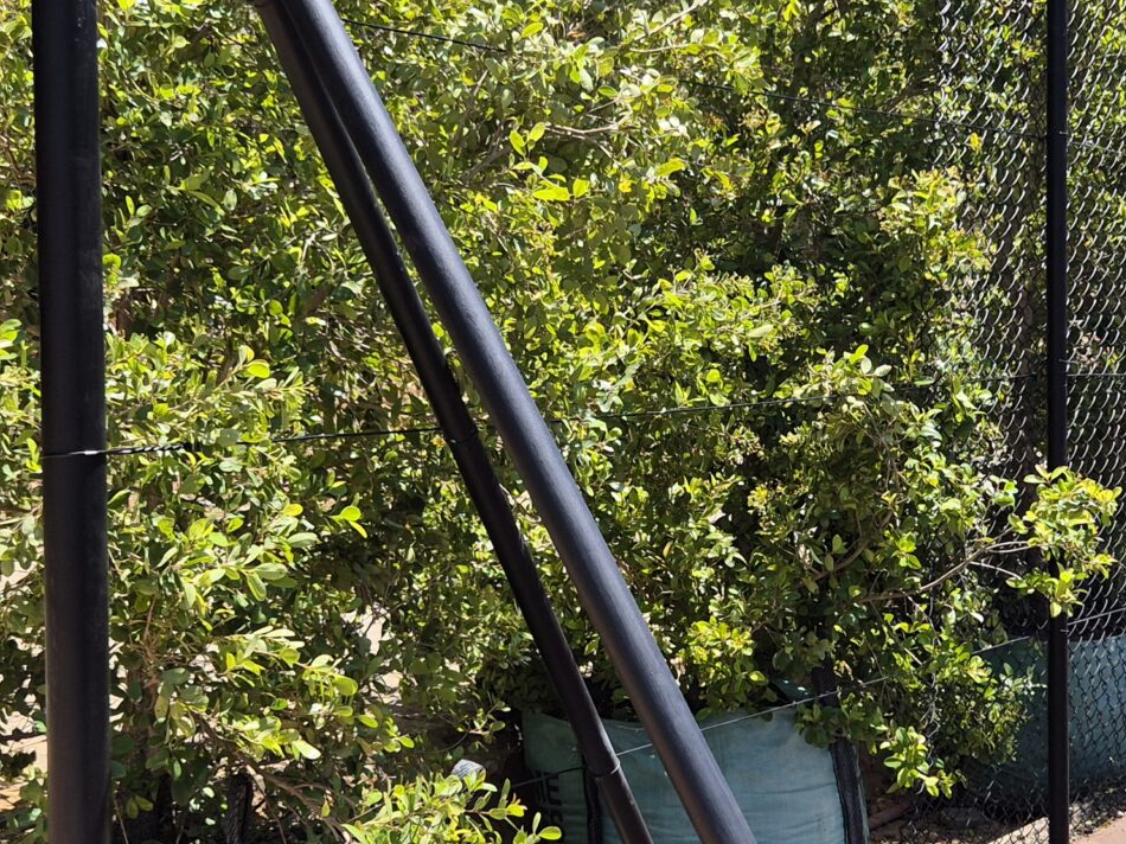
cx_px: 672
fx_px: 2016
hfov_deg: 31.1
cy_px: 408
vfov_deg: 23.6
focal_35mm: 62
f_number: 1.8
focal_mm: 5.4
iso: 25
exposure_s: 1/1052
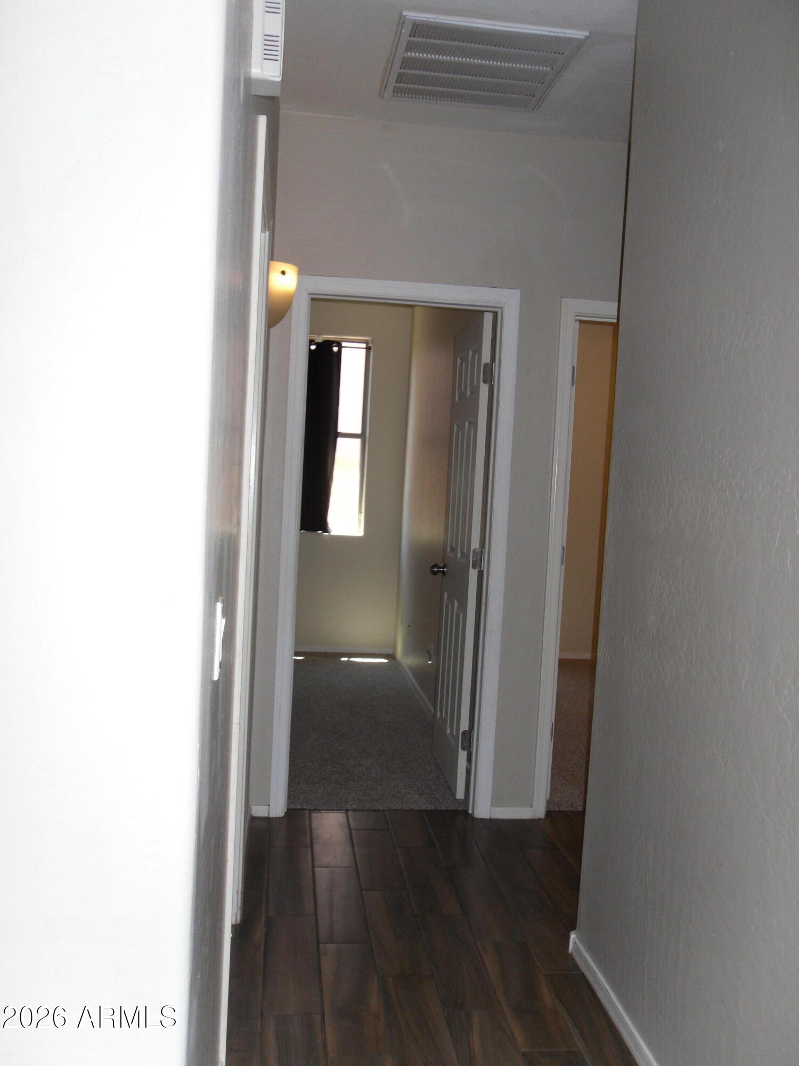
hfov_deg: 40.7
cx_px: 400
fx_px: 1077
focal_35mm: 35
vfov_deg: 52.6
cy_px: 533
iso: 100
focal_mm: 6.3
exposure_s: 1/45
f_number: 3.5
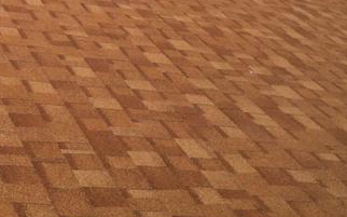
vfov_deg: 14.1
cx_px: 164
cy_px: 49
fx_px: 870
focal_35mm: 92
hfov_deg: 22.6
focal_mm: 3.85
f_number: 2.8
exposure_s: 1/1160
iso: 80
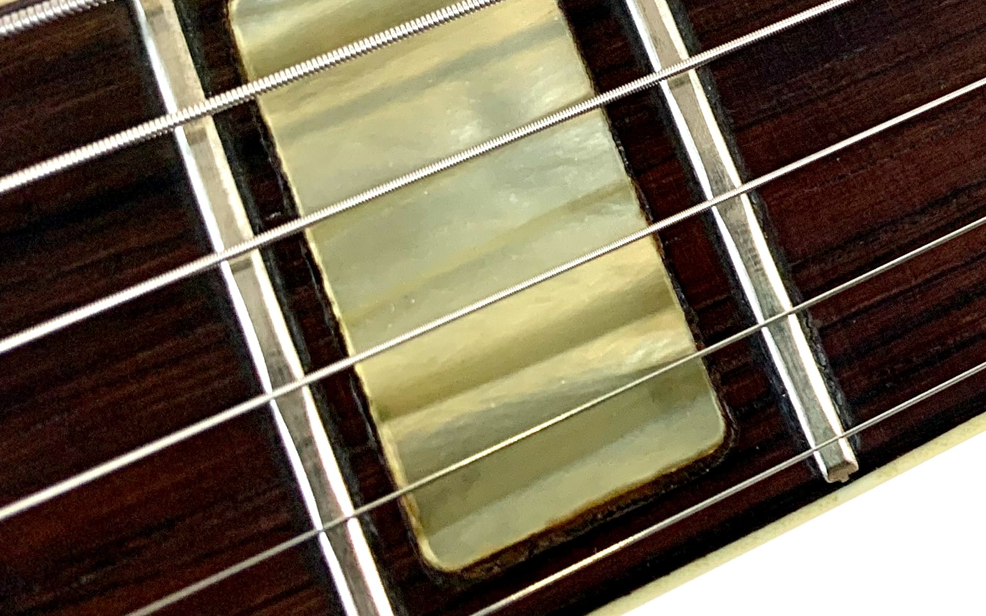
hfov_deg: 25.7
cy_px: -169
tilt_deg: -70.2
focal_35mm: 70
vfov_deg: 17.5
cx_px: 1238
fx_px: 1881
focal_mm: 4.25
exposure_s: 1/100
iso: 64
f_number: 1.8
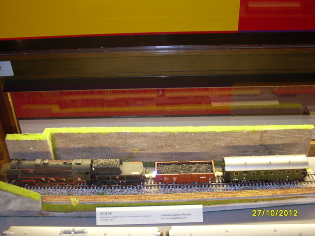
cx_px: 158
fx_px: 446
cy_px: 118
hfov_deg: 38.9
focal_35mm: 49
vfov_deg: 29.7
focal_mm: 8.1
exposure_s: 1/8
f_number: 3.1
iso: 80
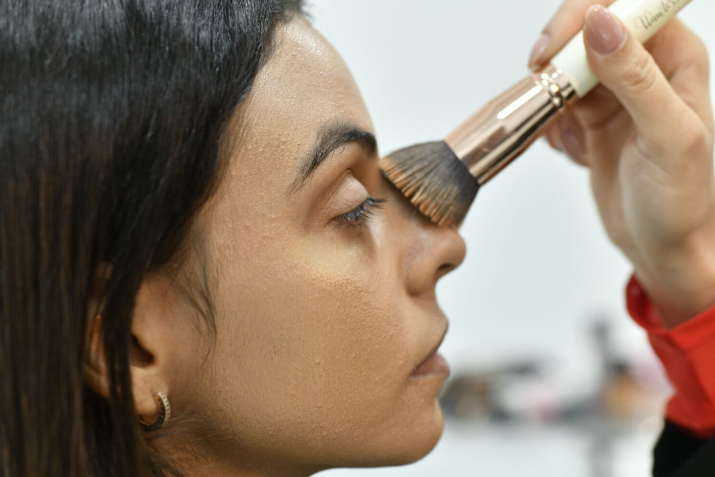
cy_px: 240
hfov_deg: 32.9
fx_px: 1212
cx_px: 354
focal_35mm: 61
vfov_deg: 22.3
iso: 800
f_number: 4.5
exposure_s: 1/125
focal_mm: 60
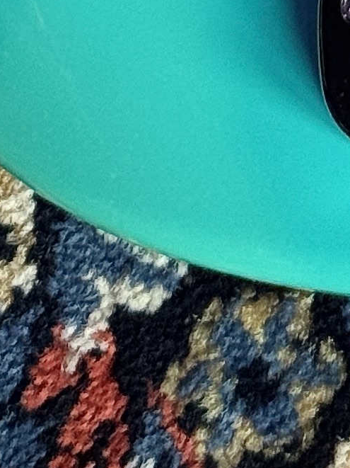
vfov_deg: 6.2
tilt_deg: -72.1
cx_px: 626
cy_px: -944
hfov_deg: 5.0
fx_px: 3954
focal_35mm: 293
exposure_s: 1/60
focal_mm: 6.76
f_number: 1.78
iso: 250
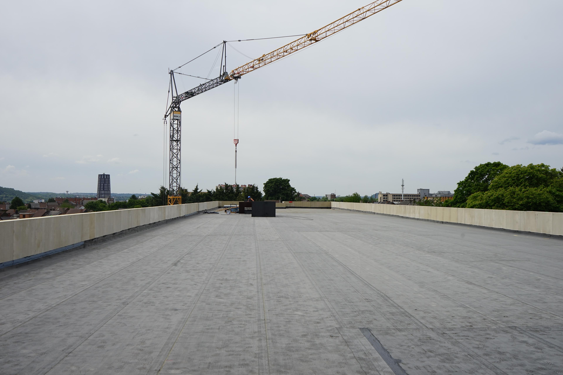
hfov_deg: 54.4
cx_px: 282
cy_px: 188
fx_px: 547
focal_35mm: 35
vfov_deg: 37.9
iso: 100
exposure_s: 1/200
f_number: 11
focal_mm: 35
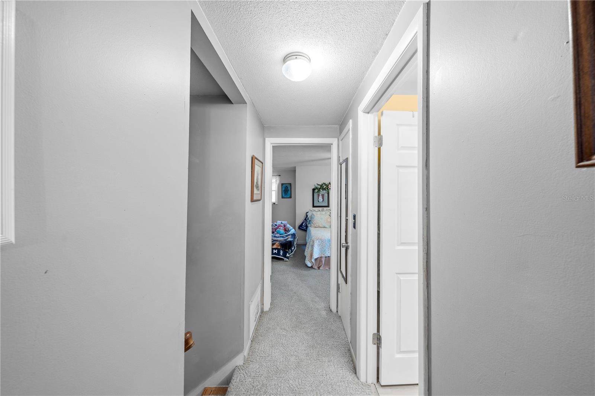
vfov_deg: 90.0
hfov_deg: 112.6
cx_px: 298
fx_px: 198
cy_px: 198
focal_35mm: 12
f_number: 9
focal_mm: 12
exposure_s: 25
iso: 100
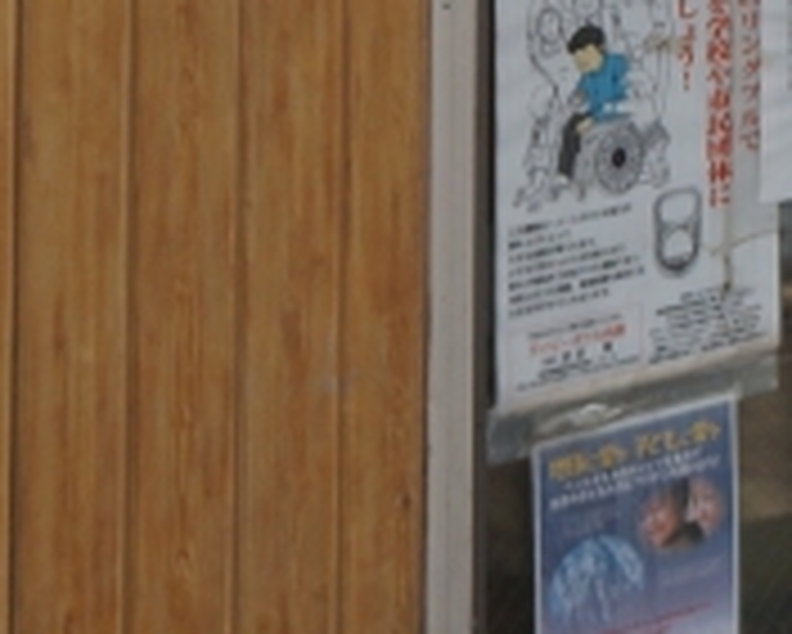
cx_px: 1188
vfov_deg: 9.8
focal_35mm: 144
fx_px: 3377
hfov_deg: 12.7
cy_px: -755
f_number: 4
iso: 250
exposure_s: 1/160
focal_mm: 18
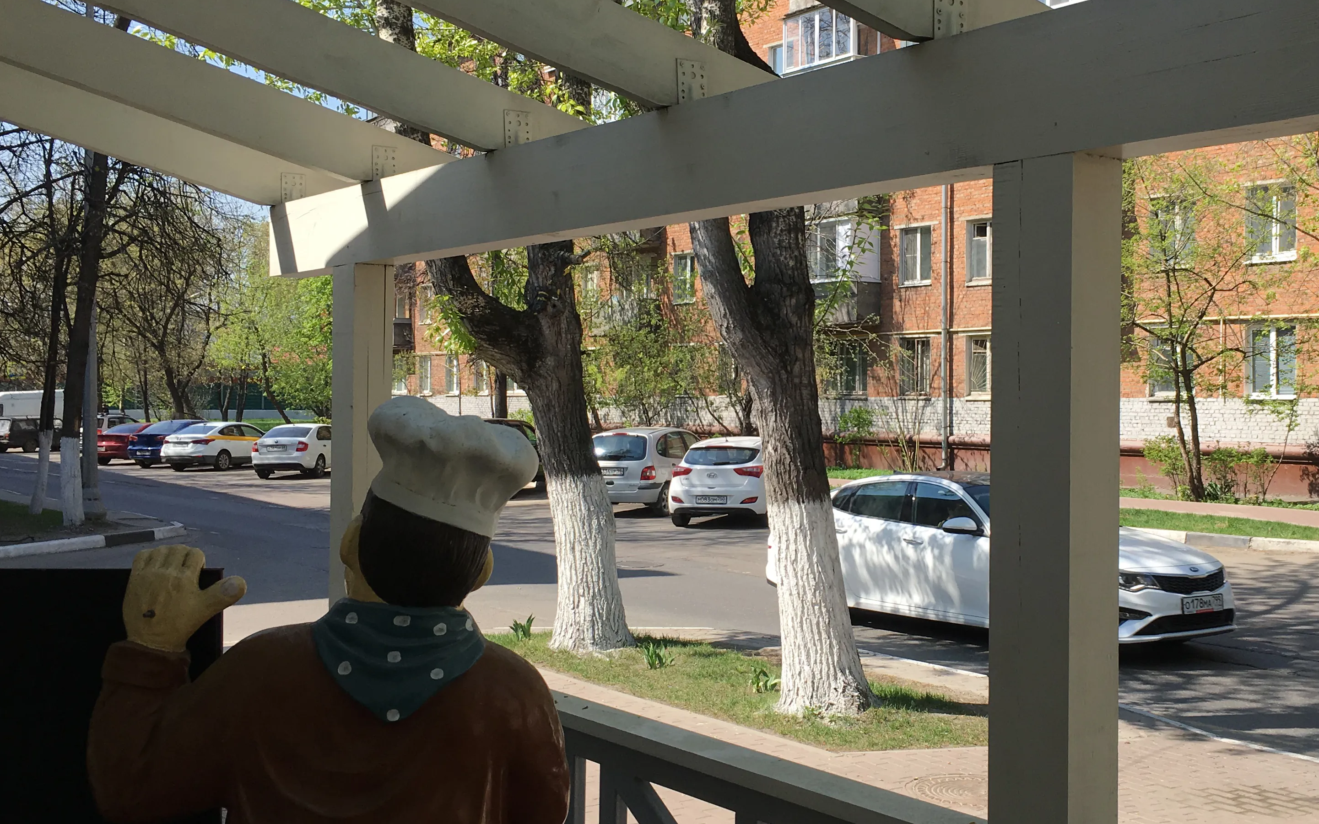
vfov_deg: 29.9
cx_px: 842
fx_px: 1546
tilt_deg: -0.5
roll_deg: -0.9
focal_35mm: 43
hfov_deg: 45.7
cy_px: 399
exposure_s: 1/874
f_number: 2.2
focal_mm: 4.15
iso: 25
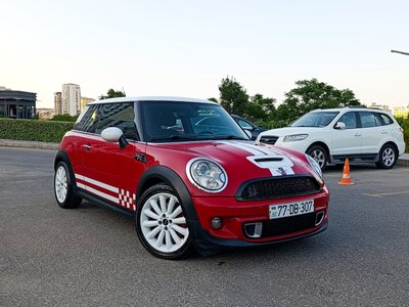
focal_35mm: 33
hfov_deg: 55.4
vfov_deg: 42.9
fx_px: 390
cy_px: 154
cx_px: 204
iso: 50
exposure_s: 1/181
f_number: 1.65
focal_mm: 6.11
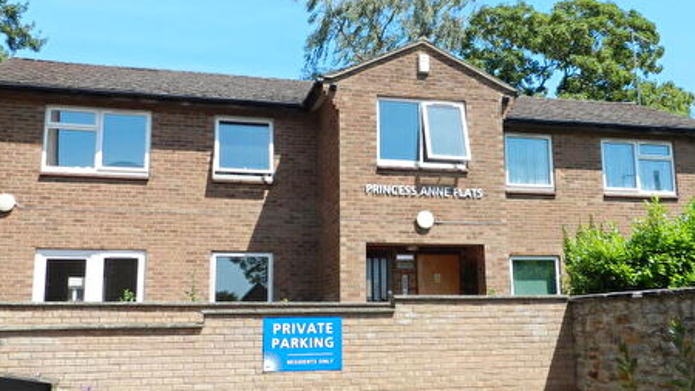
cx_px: 363
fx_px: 719
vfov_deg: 30.4
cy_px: 197
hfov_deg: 51.6
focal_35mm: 39
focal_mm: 4
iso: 160
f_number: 3.4
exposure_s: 1/800
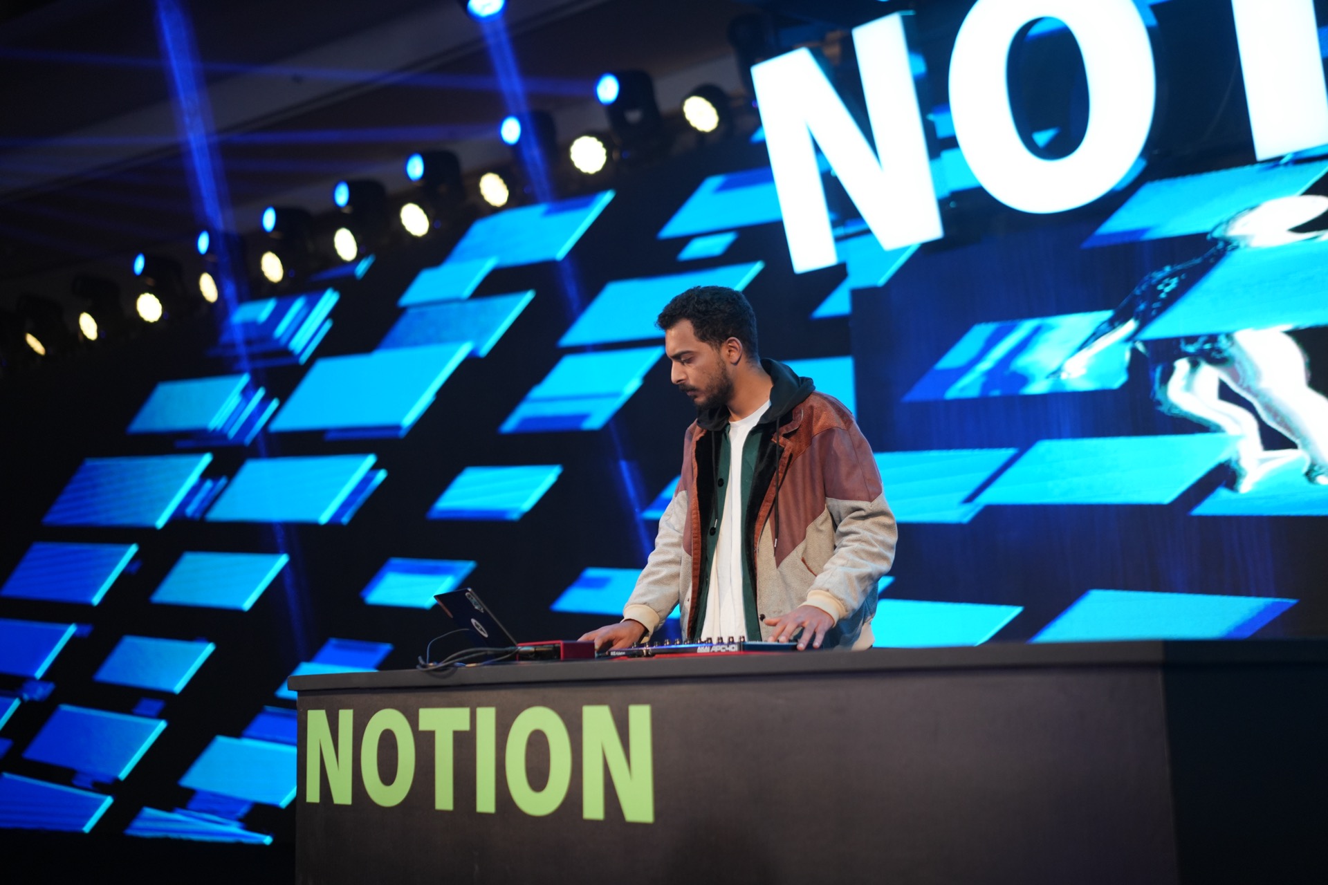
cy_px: 442
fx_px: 1844
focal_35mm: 50
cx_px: 664
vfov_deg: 27.0
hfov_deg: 39.6
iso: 1250
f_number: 1.4
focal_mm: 50
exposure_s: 1/320
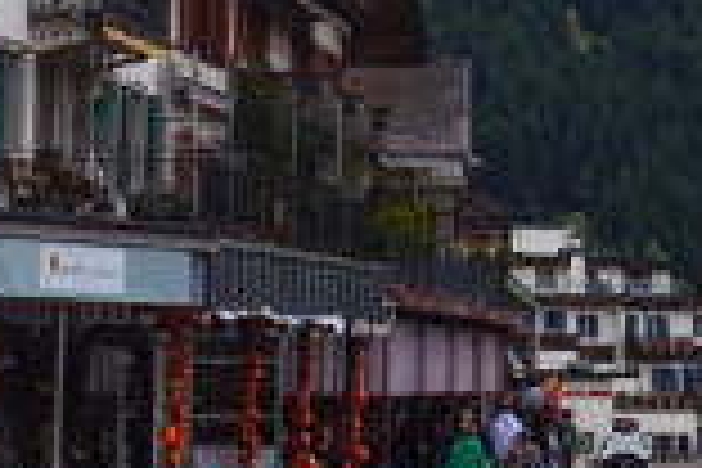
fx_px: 3003
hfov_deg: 13.2
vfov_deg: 8.3
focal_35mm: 154
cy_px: -572
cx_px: 652
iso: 100
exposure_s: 1/80
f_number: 11
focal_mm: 20
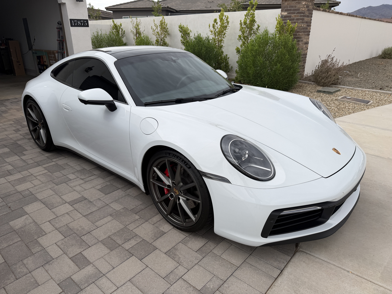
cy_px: 147
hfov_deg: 71.6
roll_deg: +0.8
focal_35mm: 24
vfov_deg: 56.8
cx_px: 196
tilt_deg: -21.2
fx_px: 272
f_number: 1.78
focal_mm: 6.76
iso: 80
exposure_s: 1/3279
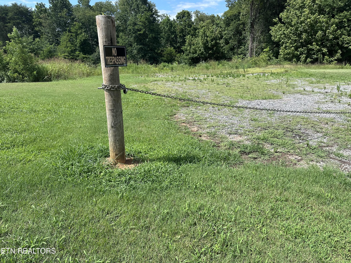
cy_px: 132
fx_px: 243
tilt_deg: -17.1
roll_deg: +1.6
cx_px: 176
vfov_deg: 56.8
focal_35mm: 24
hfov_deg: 71.6
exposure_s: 1/3717
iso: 80
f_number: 1.78
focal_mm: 6.86
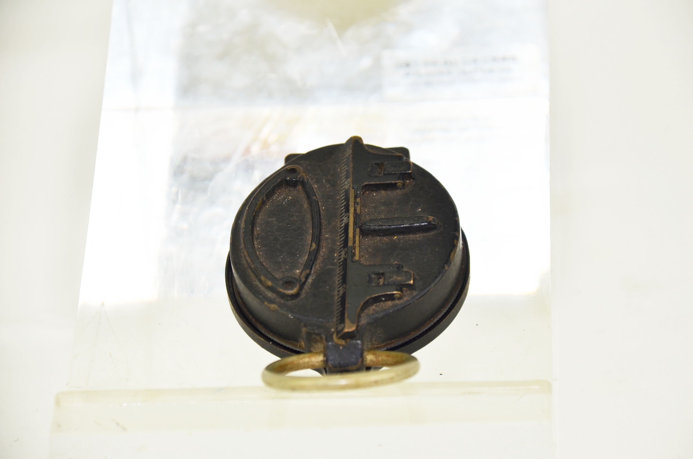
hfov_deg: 10.2
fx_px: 3890
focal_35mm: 202
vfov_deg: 6.8
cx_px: 346
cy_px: 230
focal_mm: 135
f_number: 5.6
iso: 200
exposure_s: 1/160
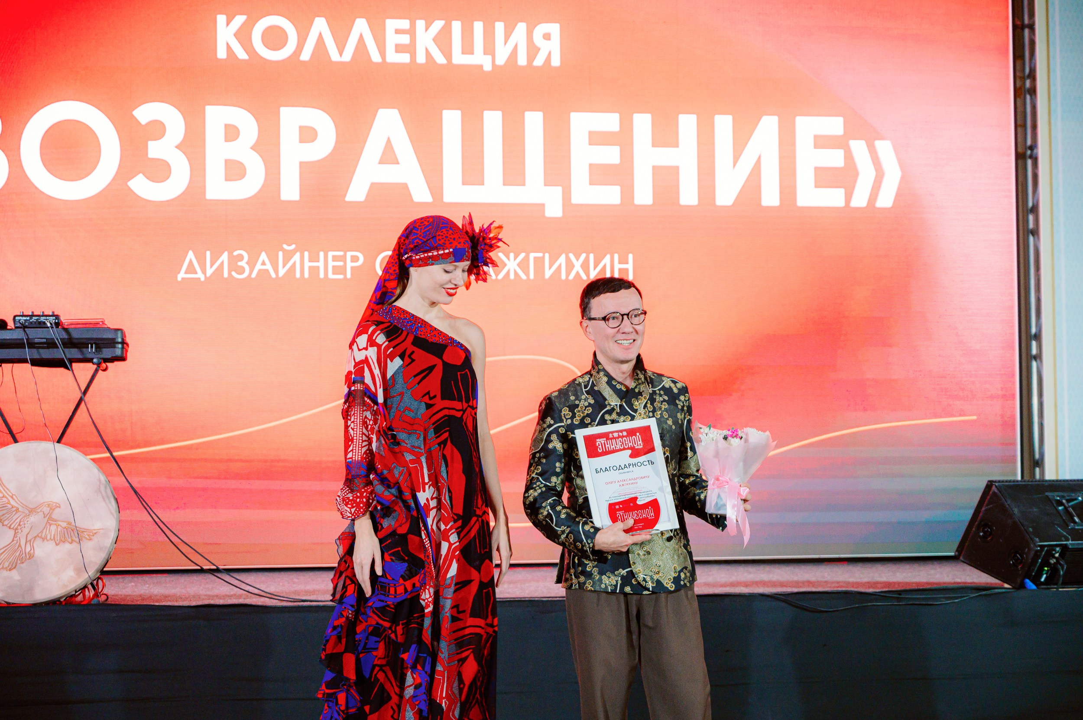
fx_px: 2104
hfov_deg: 28.9
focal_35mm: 70
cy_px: 360
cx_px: 542
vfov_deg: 19.4
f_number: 4
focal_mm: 70
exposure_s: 1/160
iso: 2500
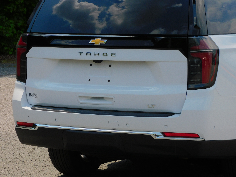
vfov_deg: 11.0
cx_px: 118
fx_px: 920
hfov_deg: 14.6
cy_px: 88
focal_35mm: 135
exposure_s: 1/1000
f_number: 5
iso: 125
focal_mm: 24.2
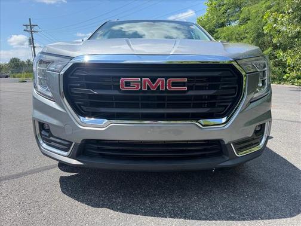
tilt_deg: -12.2
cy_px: 113
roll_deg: +2.4
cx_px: 150
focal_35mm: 24
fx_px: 209
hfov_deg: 71.6
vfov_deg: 56.8
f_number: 1.78
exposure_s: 1/2445
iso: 100
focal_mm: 6.76
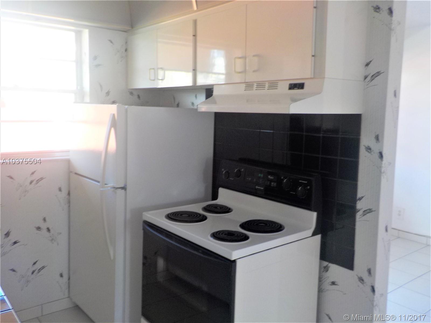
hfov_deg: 60.0
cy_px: 162
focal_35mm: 30
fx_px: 374
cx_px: 216
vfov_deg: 46.8
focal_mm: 4.1
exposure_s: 1/30
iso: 125
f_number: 3.3
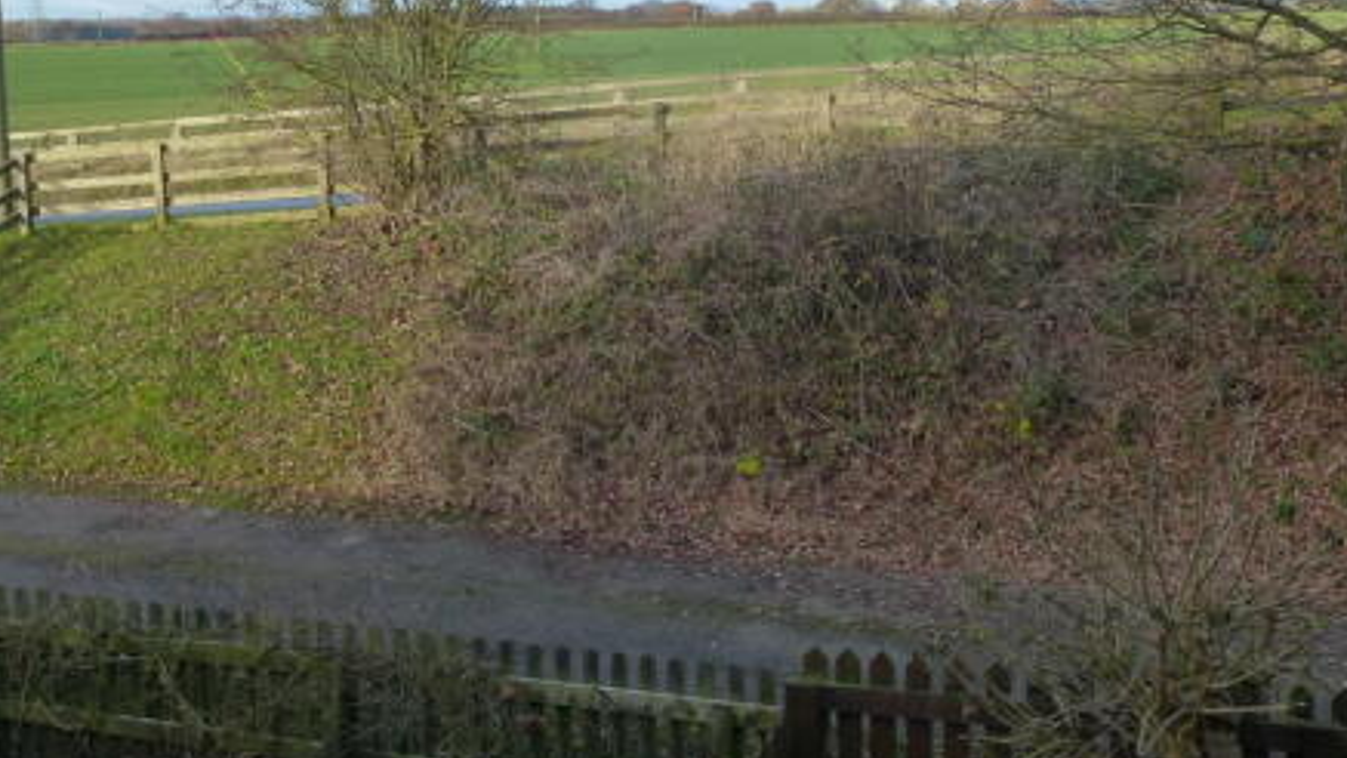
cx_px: 698
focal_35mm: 48
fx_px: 1715
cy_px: 119
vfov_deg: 24.4
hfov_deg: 42.9
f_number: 4
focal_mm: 5.9
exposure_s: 1/200
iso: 160
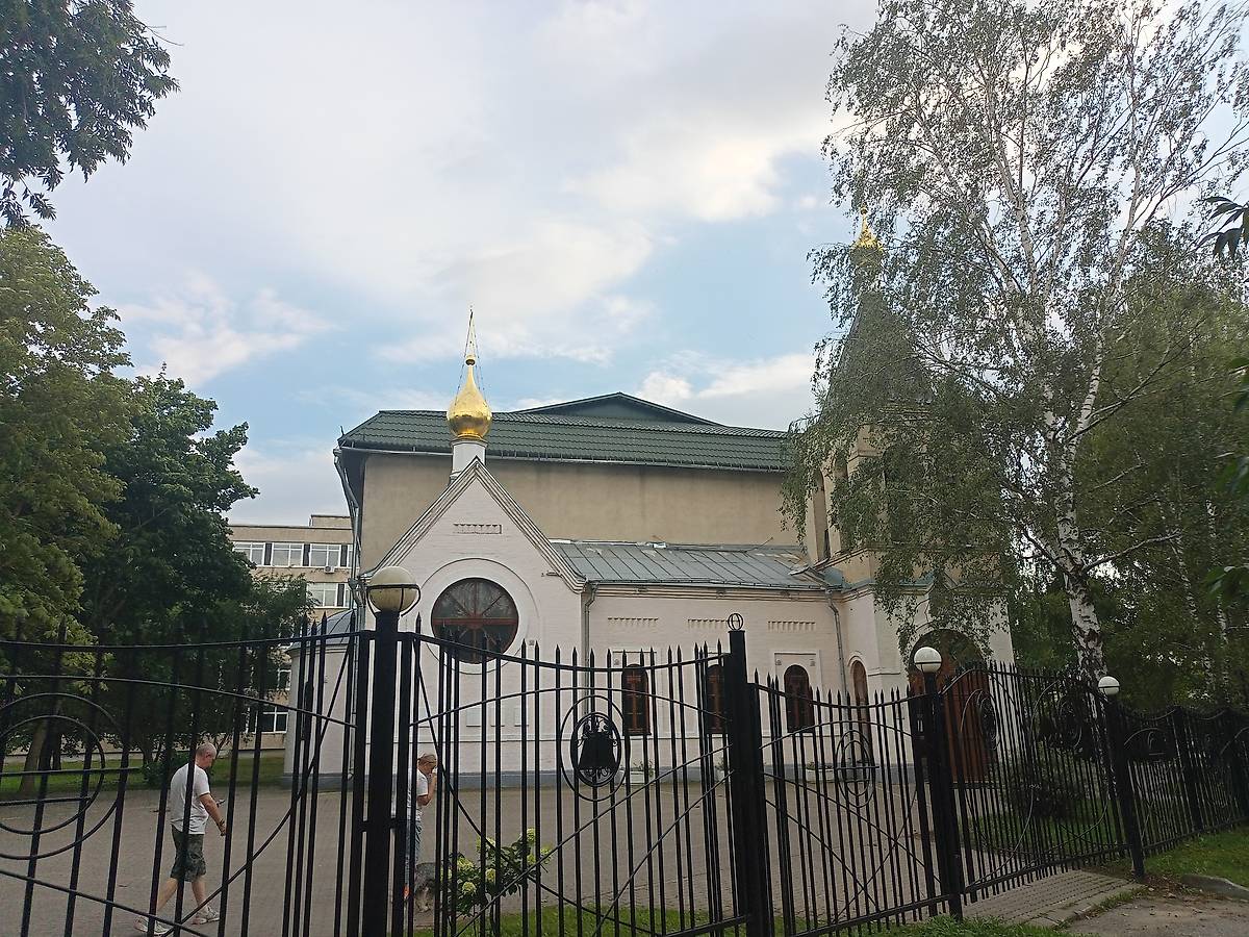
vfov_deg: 49.7
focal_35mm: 28
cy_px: 468
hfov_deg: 63.4
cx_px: 624
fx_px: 1010
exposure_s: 1/1957
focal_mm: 4.69
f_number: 1.8
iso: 114
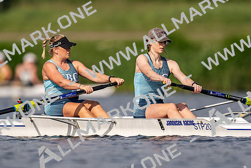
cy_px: 80
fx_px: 8574
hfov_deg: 1.7
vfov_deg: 1.1
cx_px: 158
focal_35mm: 1229
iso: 180
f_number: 4
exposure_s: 1/2500
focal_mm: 600
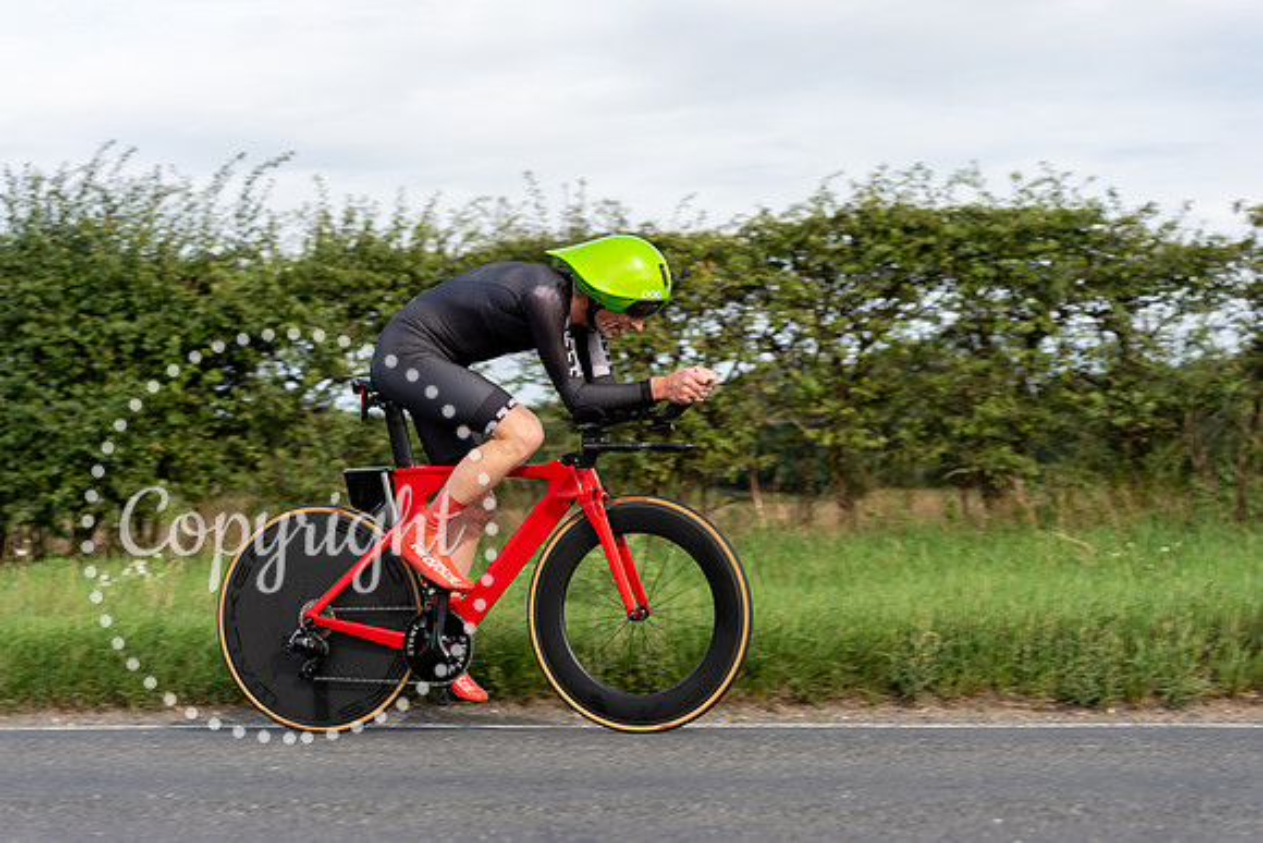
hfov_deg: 26.5
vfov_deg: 17.9
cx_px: 632
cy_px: 422
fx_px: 2681
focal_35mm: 76
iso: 125
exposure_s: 1/640
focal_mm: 73
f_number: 4
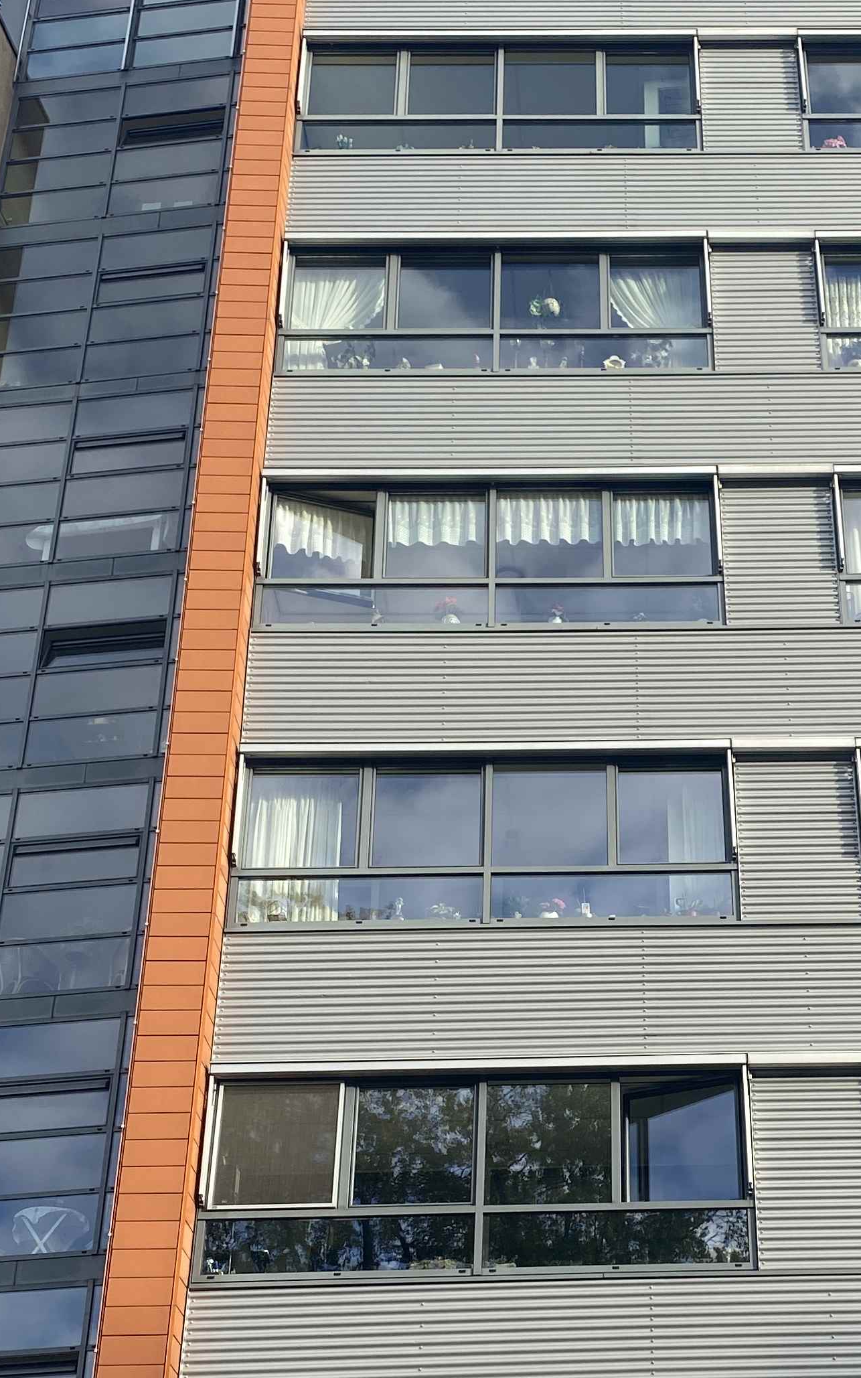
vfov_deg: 37.0
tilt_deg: +28.9
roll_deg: +3.4
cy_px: 949
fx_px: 2028
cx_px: 698
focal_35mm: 54
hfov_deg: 23.6
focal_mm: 4.25
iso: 32
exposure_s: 1/1072
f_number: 1.8
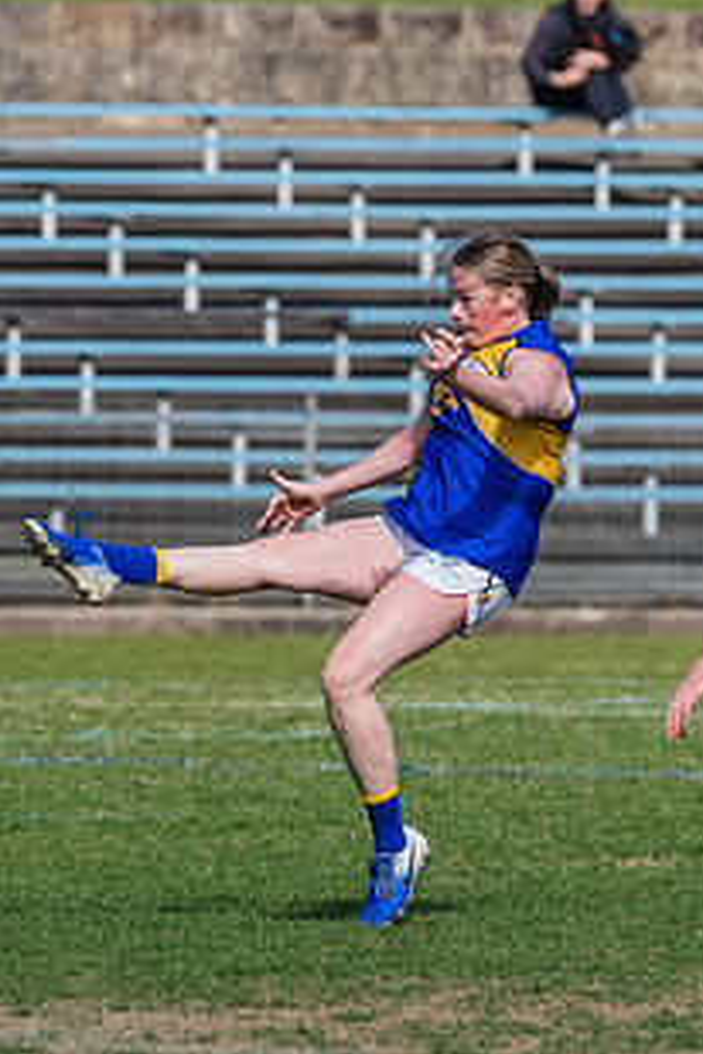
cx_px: 322
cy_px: 504
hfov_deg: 1.4
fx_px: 27883
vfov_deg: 2.2
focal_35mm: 952
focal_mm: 450
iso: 800
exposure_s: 1/1600
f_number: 10
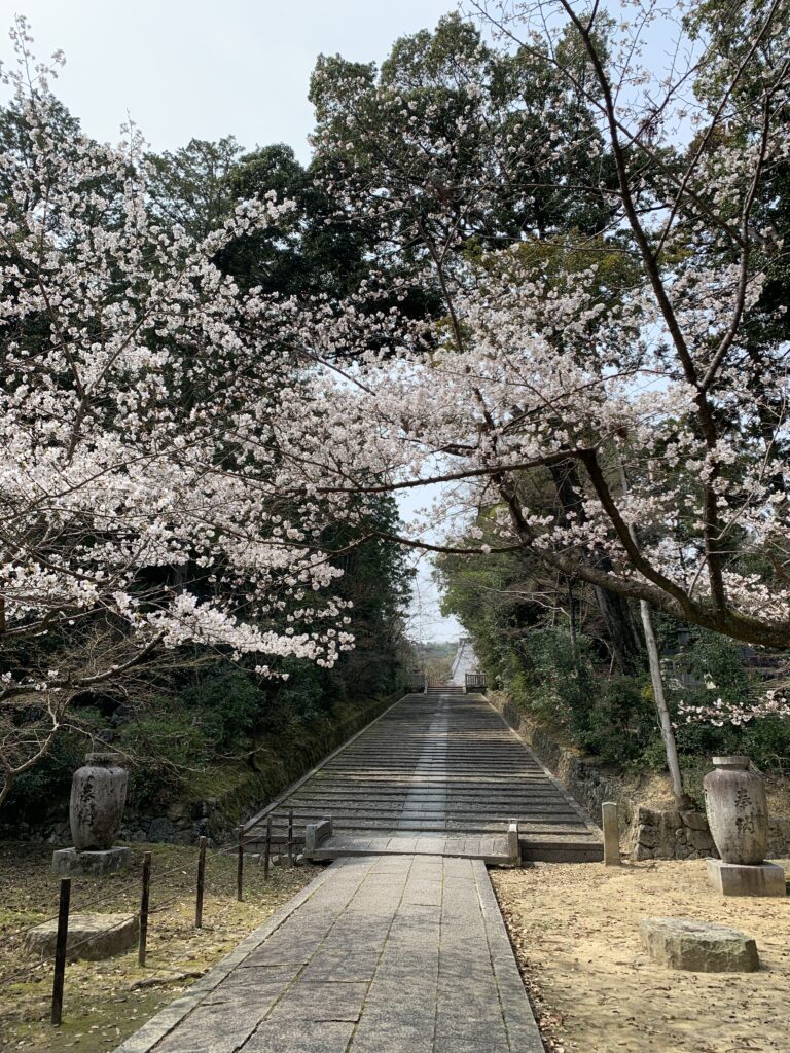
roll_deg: -1.0
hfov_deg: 53.1
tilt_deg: +18.8
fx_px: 791
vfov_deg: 67.3
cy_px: 526
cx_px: 395
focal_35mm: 26
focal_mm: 4.25
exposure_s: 1/1176
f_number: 1.8
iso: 25
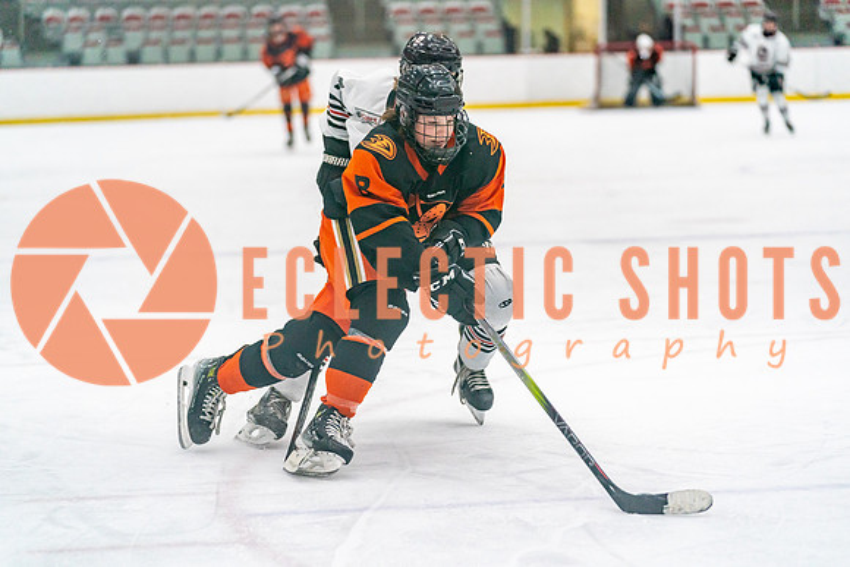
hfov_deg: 16.9
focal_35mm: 121
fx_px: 2857
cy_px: 284
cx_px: 425
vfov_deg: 11.3
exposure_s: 1/1250
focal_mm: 121
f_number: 2.8
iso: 3200
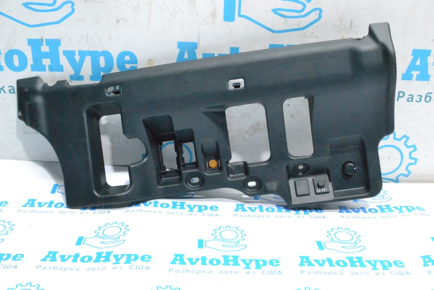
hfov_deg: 53.1
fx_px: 434
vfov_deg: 36.9
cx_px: 217
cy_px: 145
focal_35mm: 36
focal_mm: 24
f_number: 14
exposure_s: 1/80
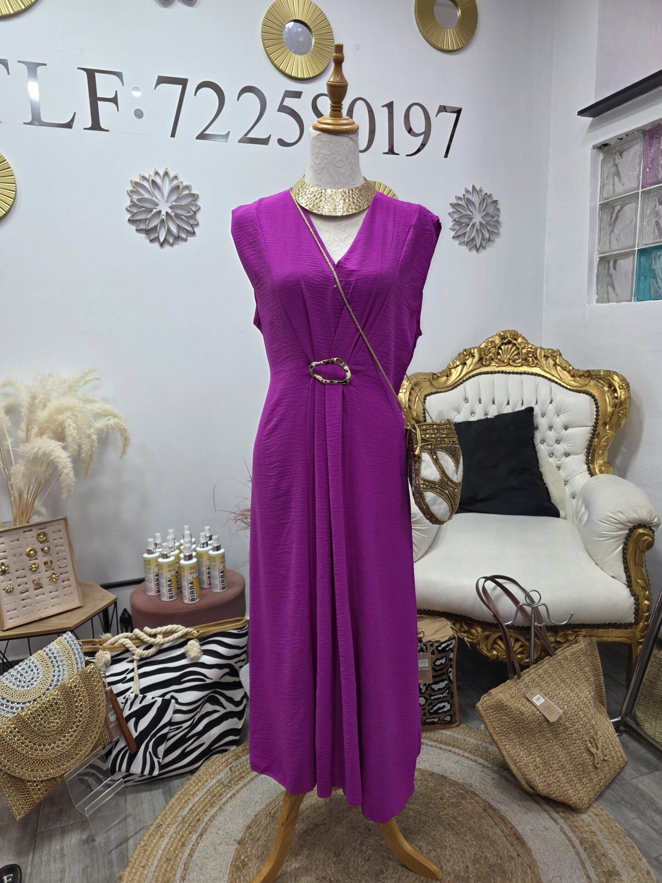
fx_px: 586
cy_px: 442
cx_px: 331
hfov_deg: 58.9
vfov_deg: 73.9
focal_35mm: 23
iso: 64
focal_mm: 6.3
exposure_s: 1/100
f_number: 1.7
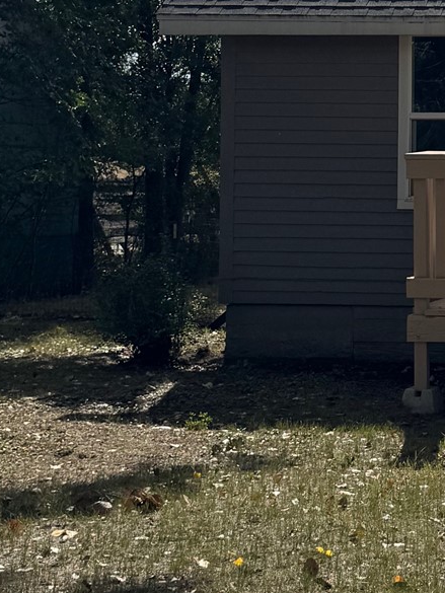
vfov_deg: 23.1
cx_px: 640
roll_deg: +0.2
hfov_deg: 16.3
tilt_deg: -1.3
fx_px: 1439
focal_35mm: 84
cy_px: 170
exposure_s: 1/10417
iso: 80
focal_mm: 6.76
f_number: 1.78
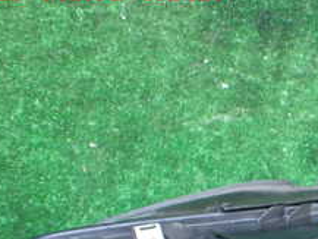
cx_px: 394
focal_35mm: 83
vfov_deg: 16.9
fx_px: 763
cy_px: 302
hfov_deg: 21.6
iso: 800
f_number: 2.3
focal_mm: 5.4
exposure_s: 1/125
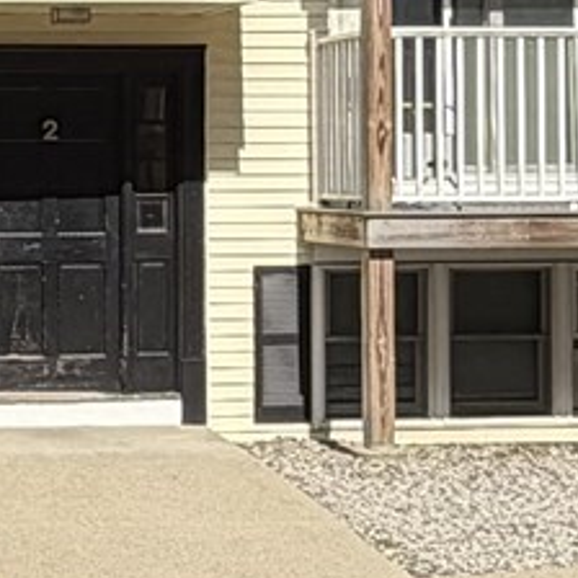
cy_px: 119
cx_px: -150
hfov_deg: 14.8
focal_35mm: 113
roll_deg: -0.2
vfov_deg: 15.3
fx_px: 2135
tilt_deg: +1.1
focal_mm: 2.22
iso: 20
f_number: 2.2
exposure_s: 1/1033
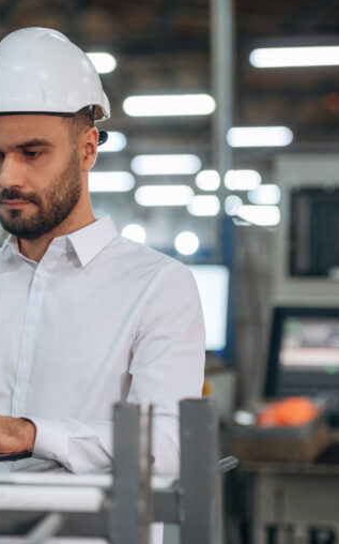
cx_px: 44
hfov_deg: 8.6
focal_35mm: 151
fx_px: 2235
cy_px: 271
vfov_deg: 13.9
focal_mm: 98
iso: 1600
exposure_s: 1/160
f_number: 2.8
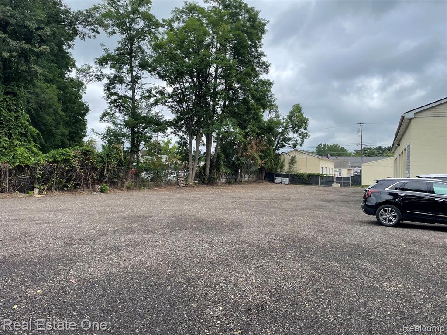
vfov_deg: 53.1
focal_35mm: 26
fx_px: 336
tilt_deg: +0.6
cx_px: 224
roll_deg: -1.1
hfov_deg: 67.3
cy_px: 168
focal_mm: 4.2
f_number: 1.6
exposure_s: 1/1595
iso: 32
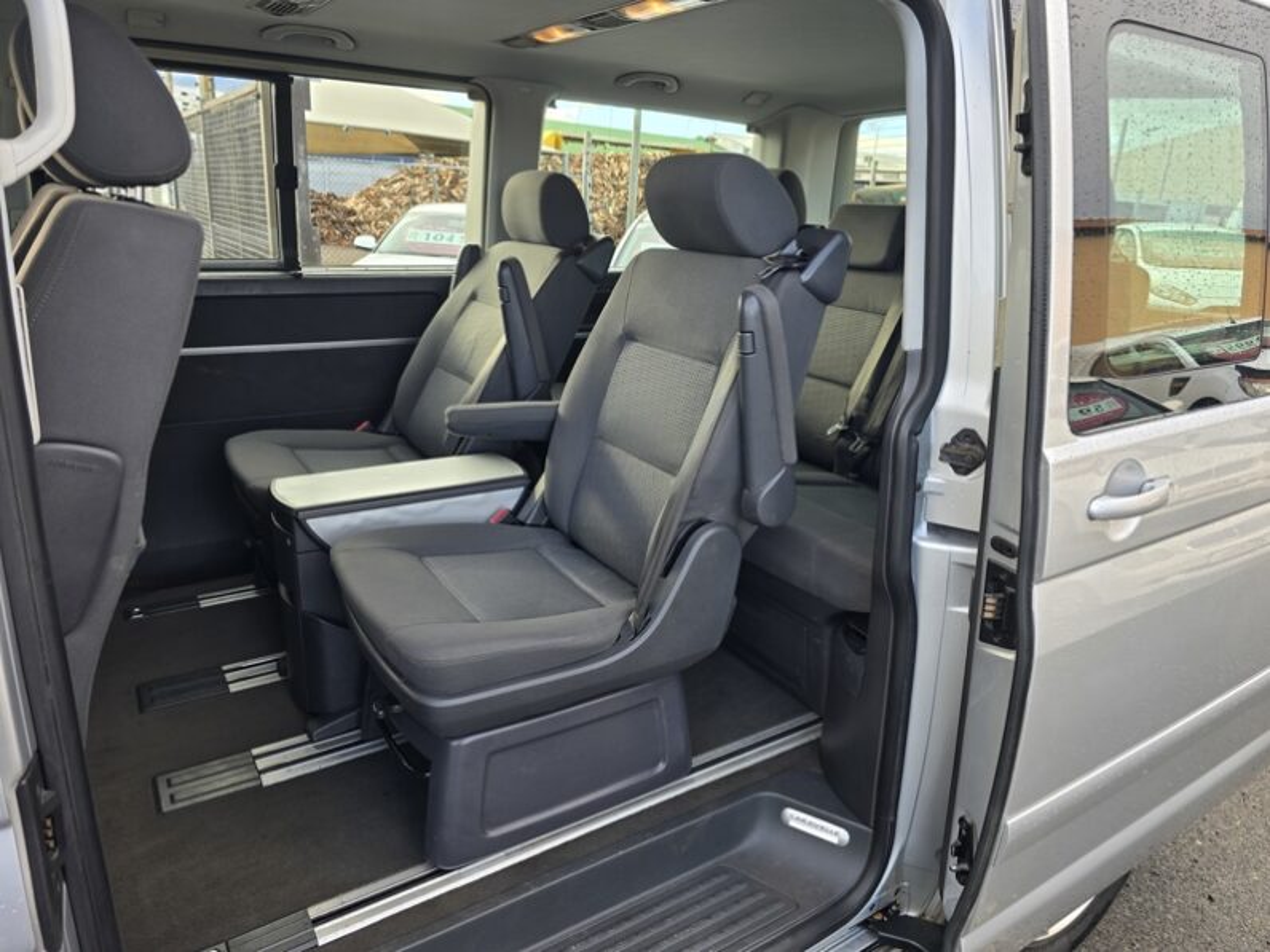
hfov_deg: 73.9
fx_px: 844
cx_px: 635
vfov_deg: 58.9
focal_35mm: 23
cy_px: 476
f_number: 1.7
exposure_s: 1/180
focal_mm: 6.3
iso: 32
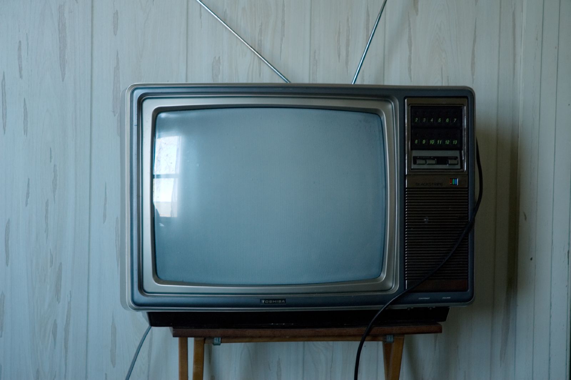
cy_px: 190
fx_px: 1331
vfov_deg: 16.2
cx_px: 286
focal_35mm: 84
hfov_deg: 24.2
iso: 200
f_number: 4.5
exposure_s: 1/15
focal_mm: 56
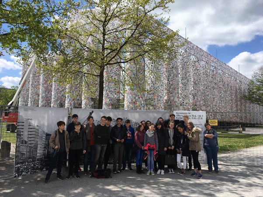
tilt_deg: +6.8
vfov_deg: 48.2
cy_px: 98
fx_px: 220
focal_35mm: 29
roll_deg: -1.4
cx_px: 132
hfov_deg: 61.7
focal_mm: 4.15
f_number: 2.2
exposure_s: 1/1972
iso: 25
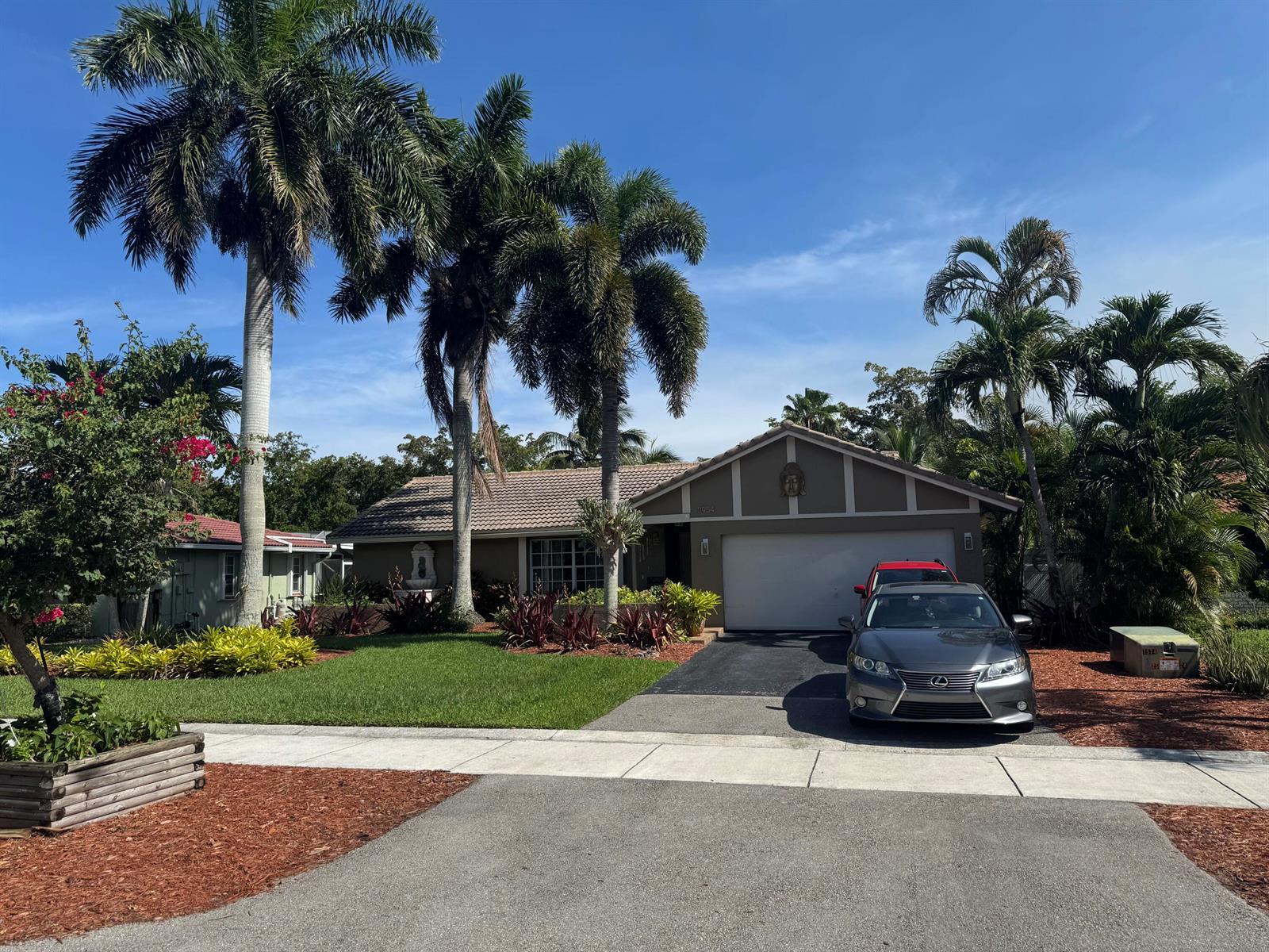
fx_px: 880
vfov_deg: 56.8
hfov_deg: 71.6
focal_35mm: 24
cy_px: 476
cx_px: 634
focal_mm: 6.76
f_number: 1.78
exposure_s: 1/5348
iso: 80
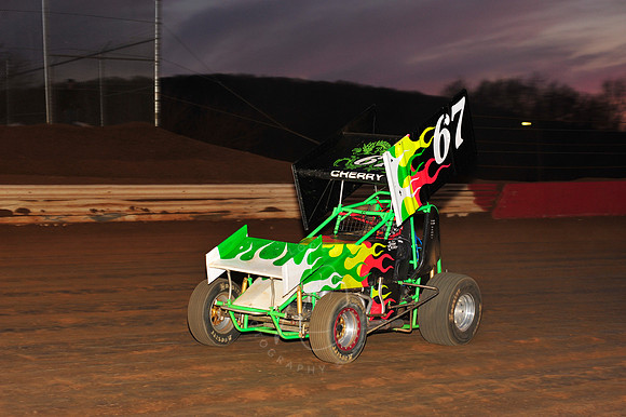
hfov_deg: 23.7
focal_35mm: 86
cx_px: 313
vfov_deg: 15.9
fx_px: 1495
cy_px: 208
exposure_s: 1/250
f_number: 6.3
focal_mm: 86
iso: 640
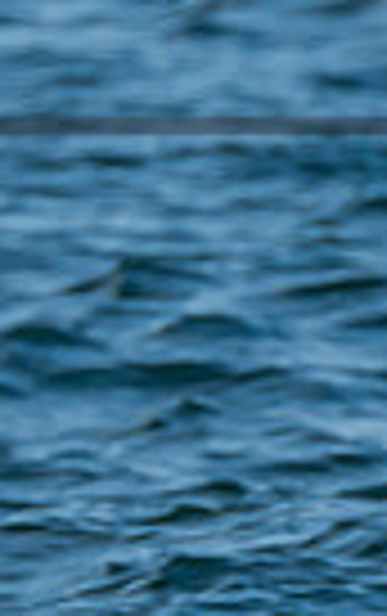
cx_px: -373
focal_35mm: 2451
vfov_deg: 0.9
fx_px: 41232
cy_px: 373
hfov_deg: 0.5
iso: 100
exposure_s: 1/640
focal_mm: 400
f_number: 8
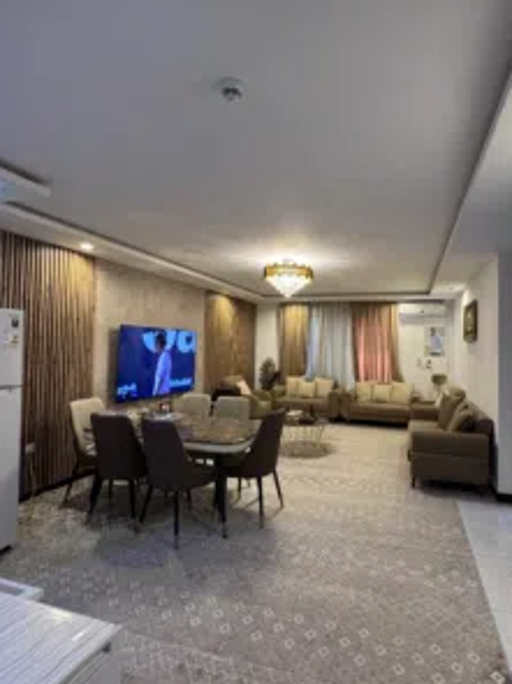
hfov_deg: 67.9
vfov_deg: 84.7
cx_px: 308
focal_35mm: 19
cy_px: 336
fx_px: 375
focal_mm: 2.22
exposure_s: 1/100
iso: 250
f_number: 2.2
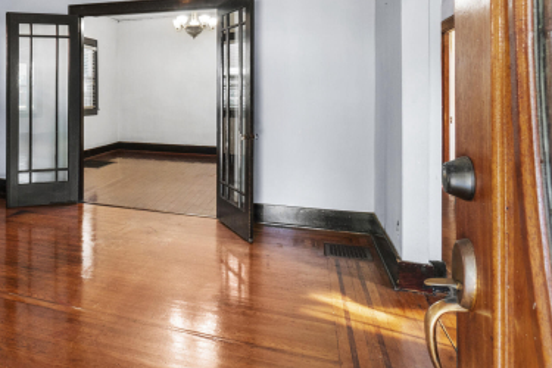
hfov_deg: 56.4
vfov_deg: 42.3
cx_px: 94
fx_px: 460
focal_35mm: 30
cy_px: 94
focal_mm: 10
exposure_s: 1.3
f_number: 8
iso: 400
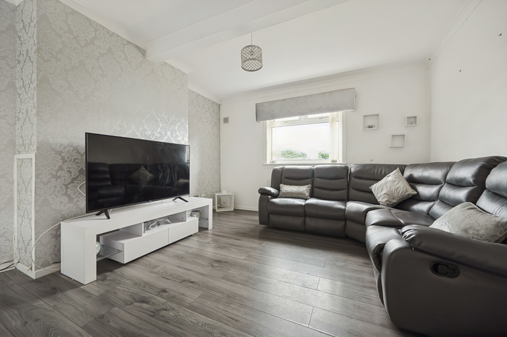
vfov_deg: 81.1
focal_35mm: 14
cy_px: 168
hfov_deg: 104.3
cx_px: 254
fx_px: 197
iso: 1600
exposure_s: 1/100
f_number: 5
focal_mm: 14
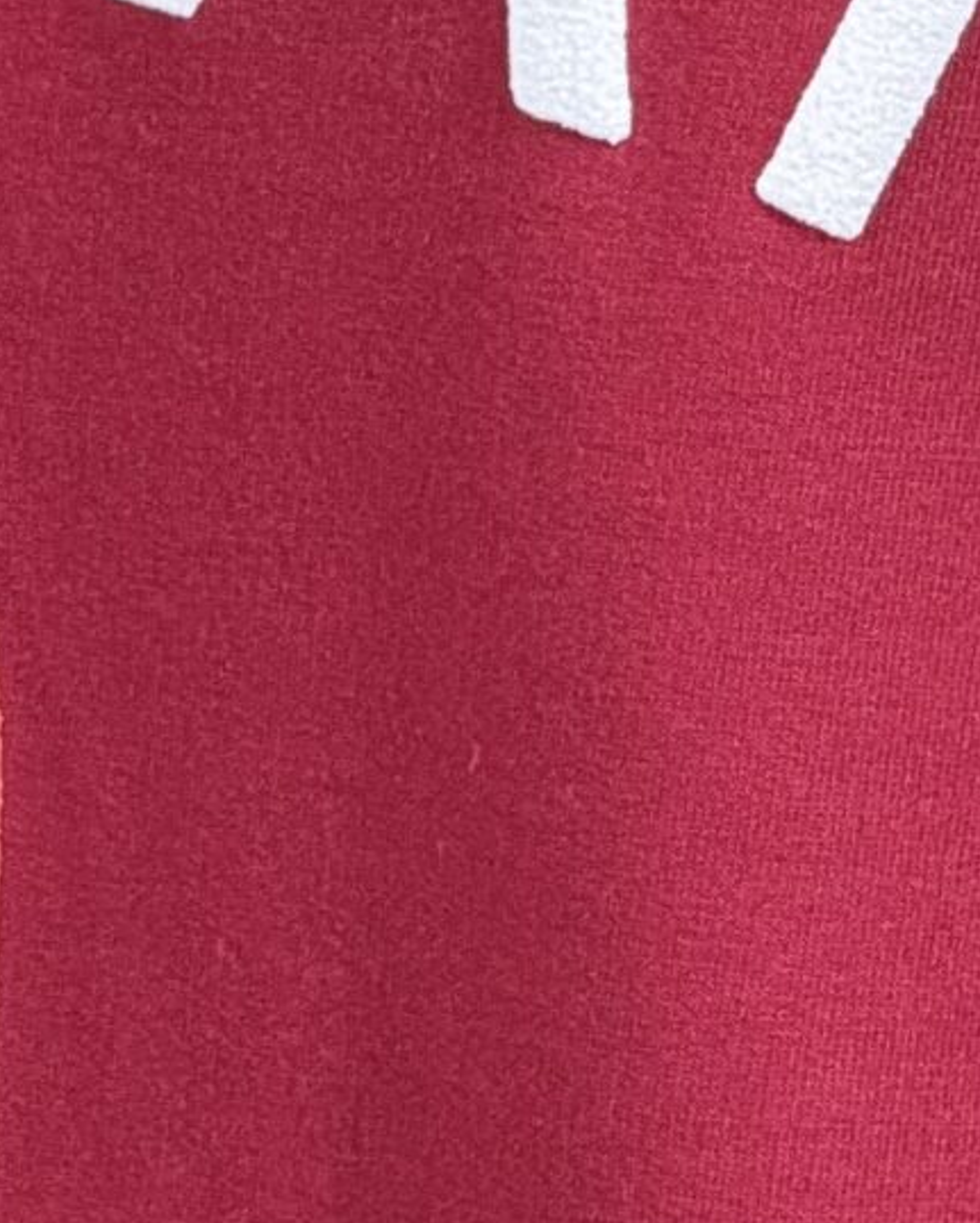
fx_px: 20177
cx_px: -268
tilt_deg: -8.1
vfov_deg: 3.5
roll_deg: -1.2
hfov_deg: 2.8
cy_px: 993
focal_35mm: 557
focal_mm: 15.66
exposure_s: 1/100
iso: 250
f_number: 2.8
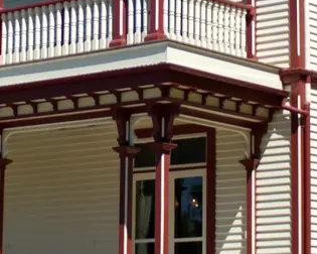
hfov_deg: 11.9
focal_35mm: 161
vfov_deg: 9.5
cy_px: 7
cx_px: 24
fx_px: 1510
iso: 200
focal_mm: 30
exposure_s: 1/4000
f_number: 1.6
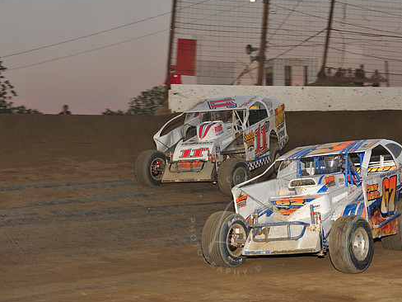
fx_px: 1219
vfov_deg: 14.1
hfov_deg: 18.7
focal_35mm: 105
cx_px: 238
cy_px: 149
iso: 1000
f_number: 7.1
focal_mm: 92
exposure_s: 1/320
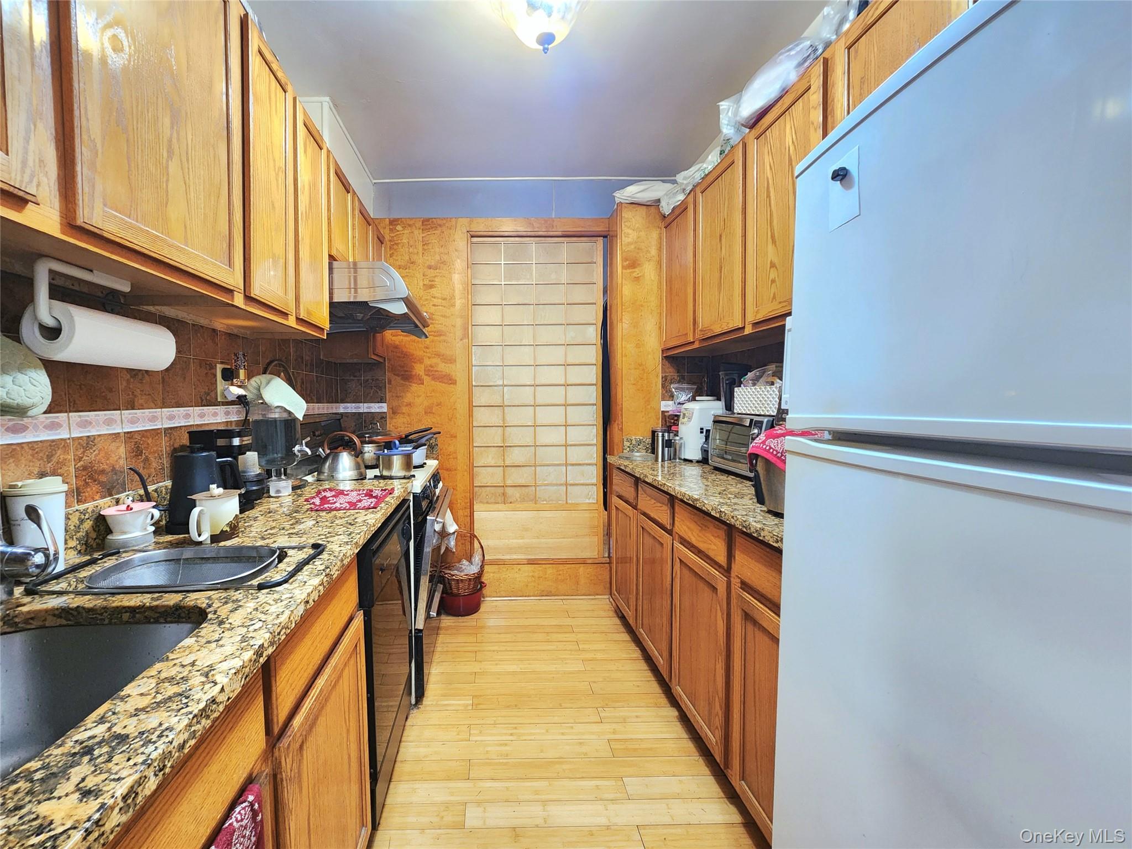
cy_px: 424
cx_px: 566
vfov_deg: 89.9
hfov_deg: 106.2
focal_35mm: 13
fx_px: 425
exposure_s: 1/30
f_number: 2.2
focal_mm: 2.2
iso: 500
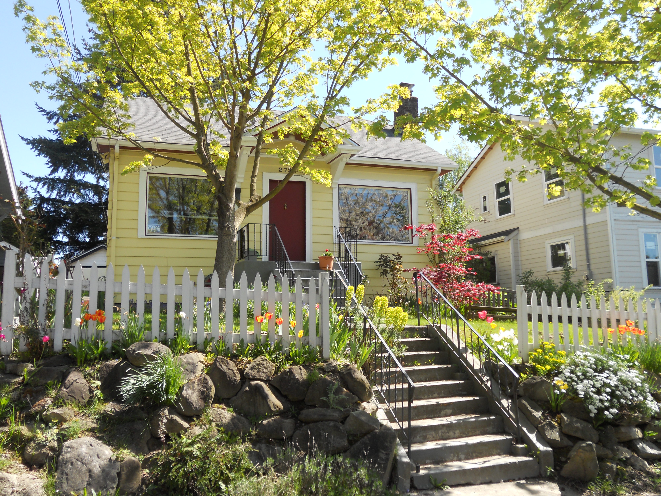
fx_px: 611
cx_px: 330
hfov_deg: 56.8
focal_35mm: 32
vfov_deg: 44.2
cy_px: 248
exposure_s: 1/320
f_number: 3.5
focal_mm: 5.8
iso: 80
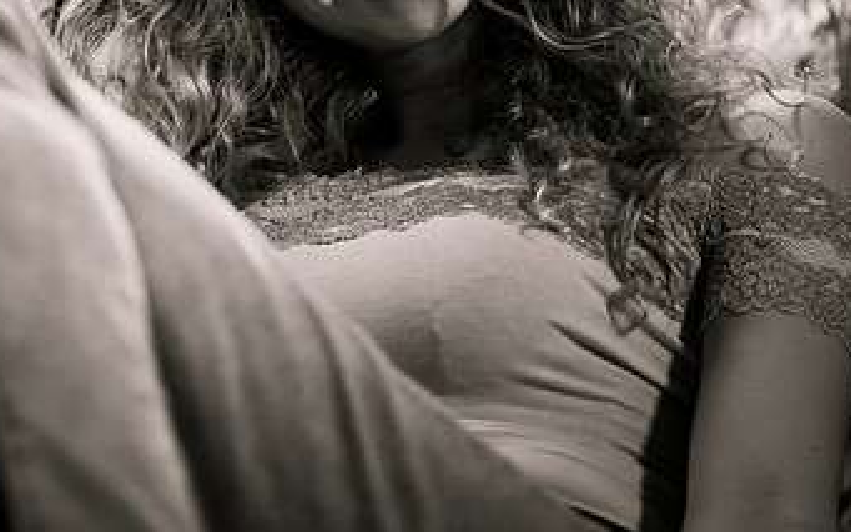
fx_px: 4035
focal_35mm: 174
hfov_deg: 12.0
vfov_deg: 7.5
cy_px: -24
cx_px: 118
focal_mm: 85
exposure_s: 1/200
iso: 320
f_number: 1.8
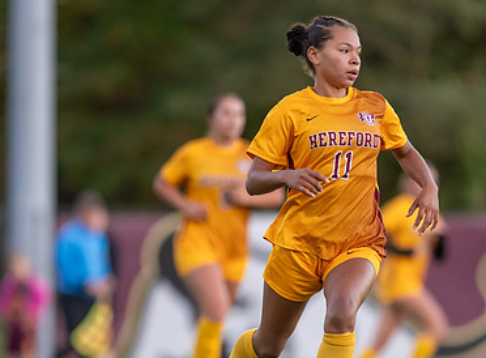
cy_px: 288
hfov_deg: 3.6
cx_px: 303
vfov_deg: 2.6
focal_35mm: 558
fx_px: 7784
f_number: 2.8
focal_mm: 300
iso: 2500
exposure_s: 1/1600
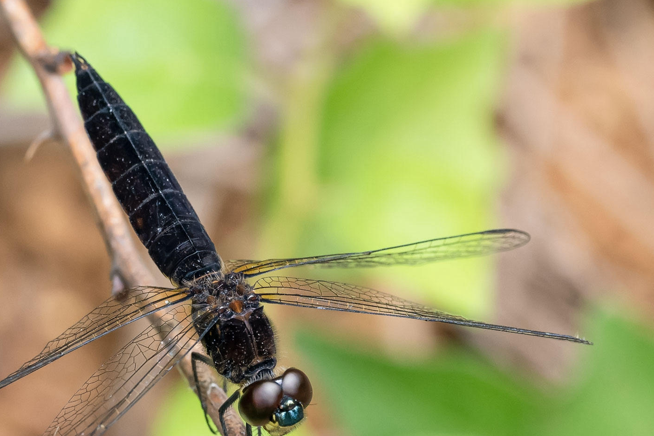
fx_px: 3397
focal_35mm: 187
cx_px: 261
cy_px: 310
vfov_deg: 7.3
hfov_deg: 11.0
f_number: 8
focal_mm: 105
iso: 400
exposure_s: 1/250
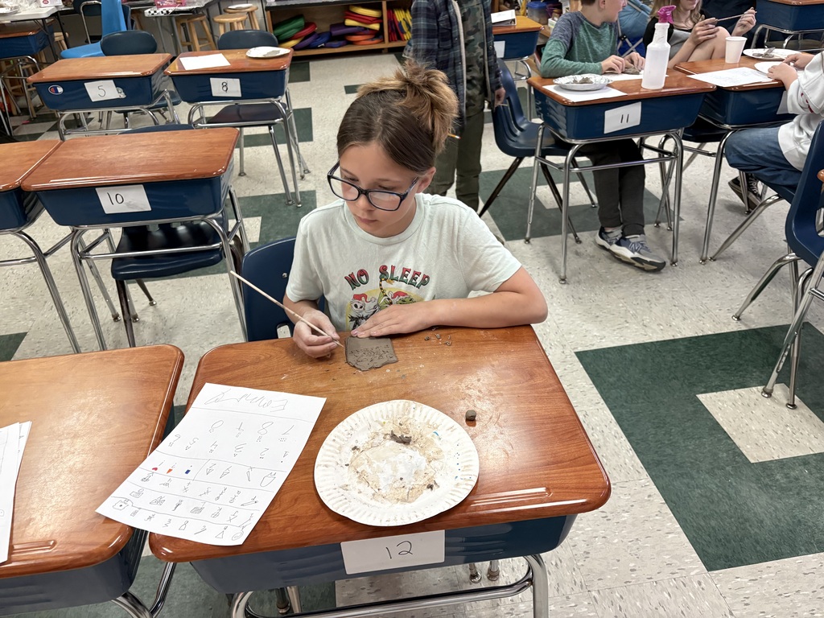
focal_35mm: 26
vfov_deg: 53.1
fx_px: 619
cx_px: 412
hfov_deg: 67.3
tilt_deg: -34.6
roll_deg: +4.2
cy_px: 309
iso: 250
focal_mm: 5.96
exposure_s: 1/60
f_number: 1.6
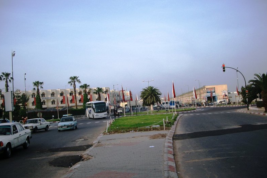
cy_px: 96
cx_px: 134
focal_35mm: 37
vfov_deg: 35.9
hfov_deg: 51.9
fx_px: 274
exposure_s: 1/500
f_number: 2.6
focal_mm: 5.8
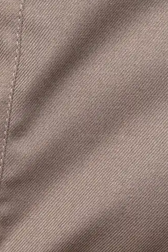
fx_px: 2408
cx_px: 53
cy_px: 164
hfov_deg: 4.0
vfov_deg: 6.0
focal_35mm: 344
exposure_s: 1/200
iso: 200
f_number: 7.1
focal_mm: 66
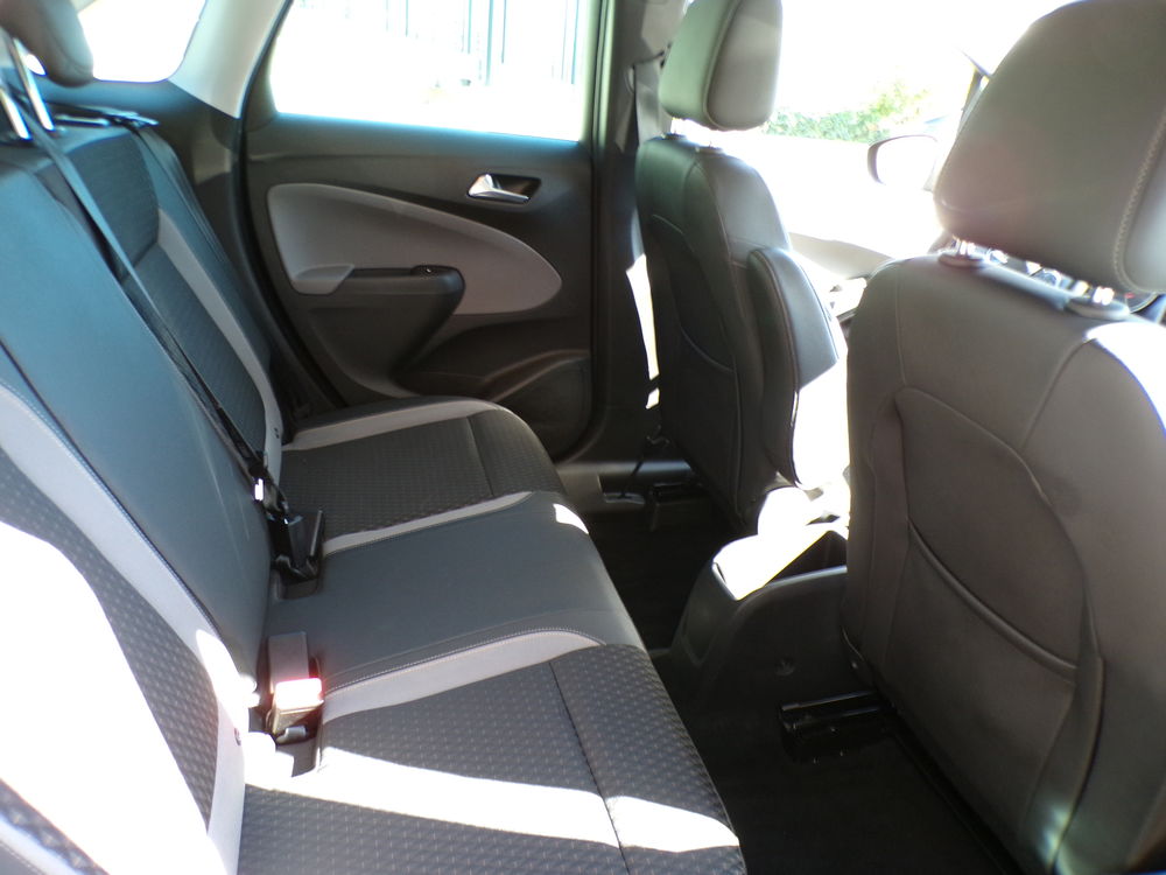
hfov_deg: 71.6
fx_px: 808
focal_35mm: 24
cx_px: 583
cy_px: 438
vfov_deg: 56.8
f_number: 3
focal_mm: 4.3
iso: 200
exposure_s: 1/20
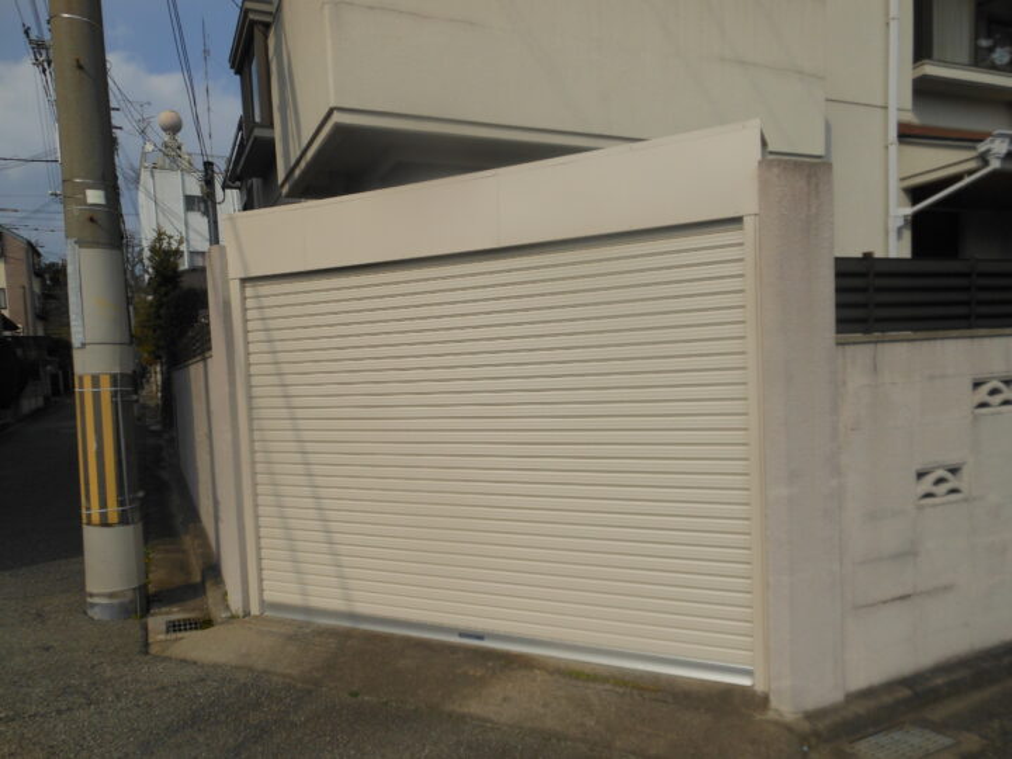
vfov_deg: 54.9
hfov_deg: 69.4
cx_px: 506
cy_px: 380
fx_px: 731
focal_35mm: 25
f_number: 10.2
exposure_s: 1/250
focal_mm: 4.5
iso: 80
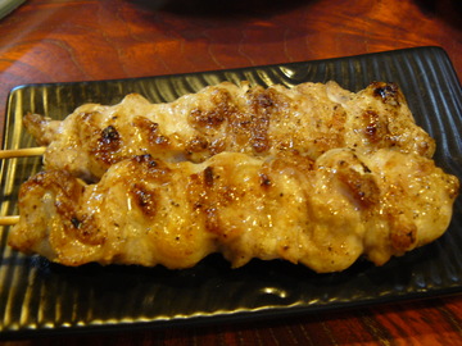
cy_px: 173
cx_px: 231
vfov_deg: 39.7
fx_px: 480
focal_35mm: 36
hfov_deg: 51.4
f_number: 2.8
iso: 200
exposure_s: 1/5
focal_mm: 6
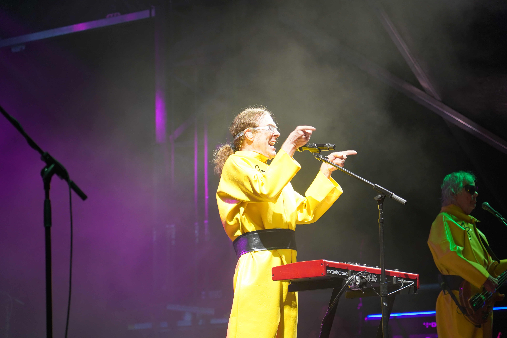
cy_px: 169
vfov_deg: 13.0
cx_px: 254
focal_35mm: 105
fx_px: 1479
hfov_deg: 19.5
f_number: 4
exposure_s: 1/160
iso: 1600
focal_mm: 105
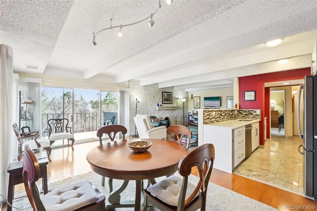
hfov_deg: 100.4
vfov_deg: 77.3
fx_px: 132
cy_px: 106
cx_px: 158
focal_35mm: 15
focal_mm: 10
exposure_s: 1/8
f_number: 8
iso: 800
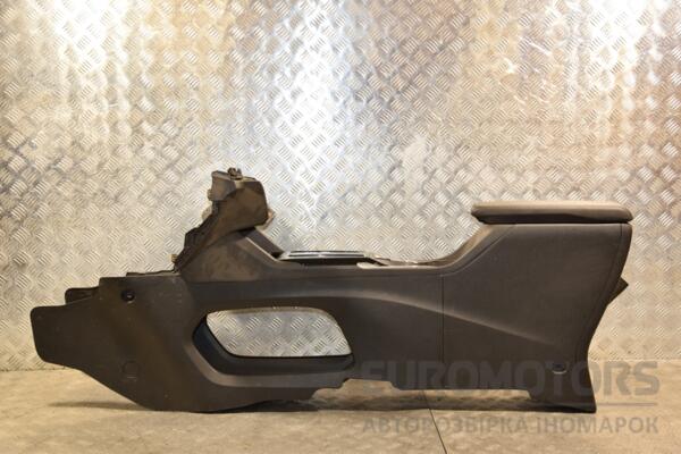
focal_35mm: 48
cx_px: 340
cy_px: 227
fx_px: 908
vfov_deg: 28.1
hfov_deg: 41.1
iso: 800
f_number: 5
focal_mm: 32
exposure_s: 1/125
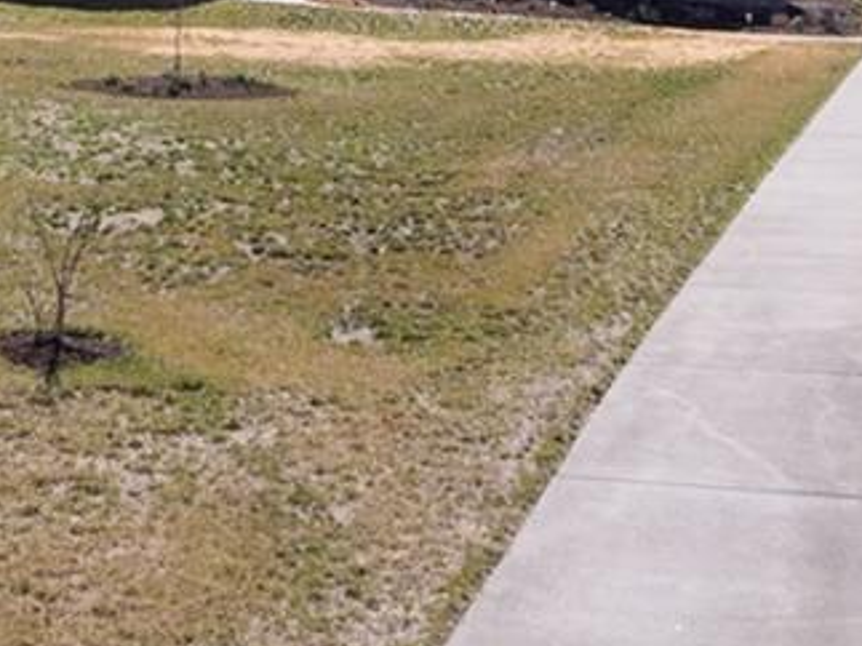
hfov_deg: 25.6
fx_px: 1892
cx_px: 376
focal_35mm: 76
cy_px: -32
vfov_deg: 18.7
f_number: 2.8
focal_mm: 12.29
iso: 140
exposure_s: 1/2500
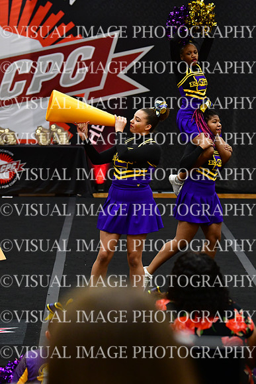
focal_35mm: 165
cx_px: 128
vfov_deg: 12.4
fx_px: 1759
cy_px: 192
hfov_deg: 8.3
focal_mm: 110
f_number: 4
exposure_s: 1/500
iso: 4000
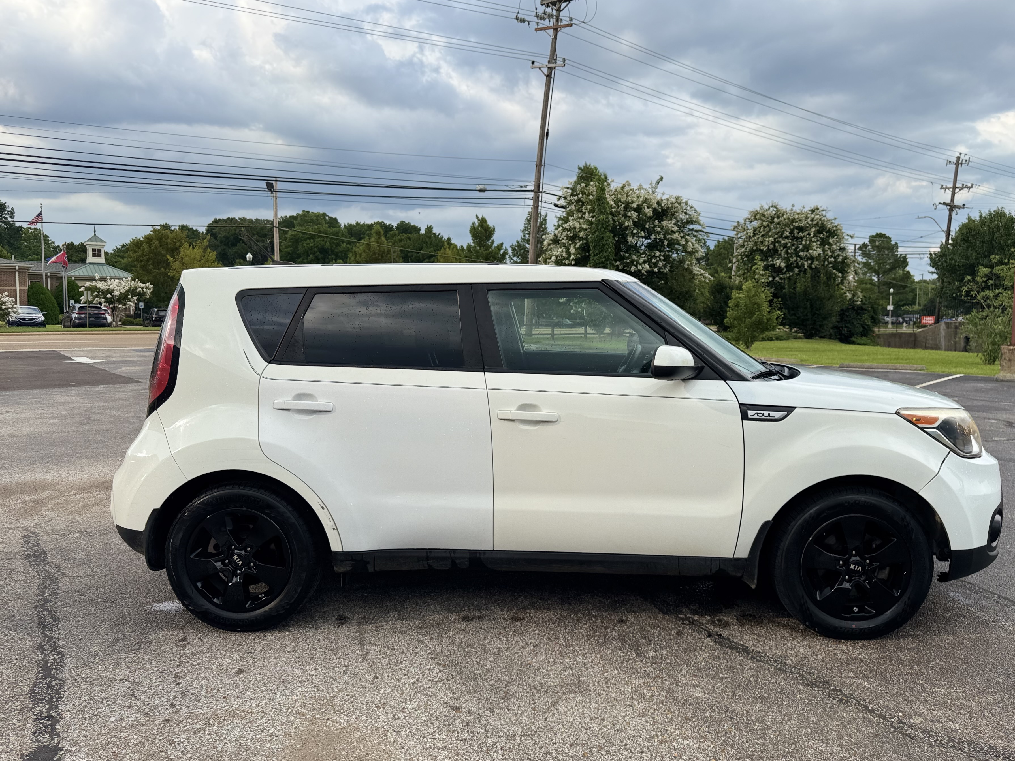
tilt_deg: -4.3
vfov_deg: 51.3
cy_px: 370
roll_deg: -0.2
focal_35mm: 27
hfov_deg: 65.2
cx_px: 553
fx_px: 792
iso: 80
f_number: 1.78
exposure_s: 1/2959
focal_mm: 6.76
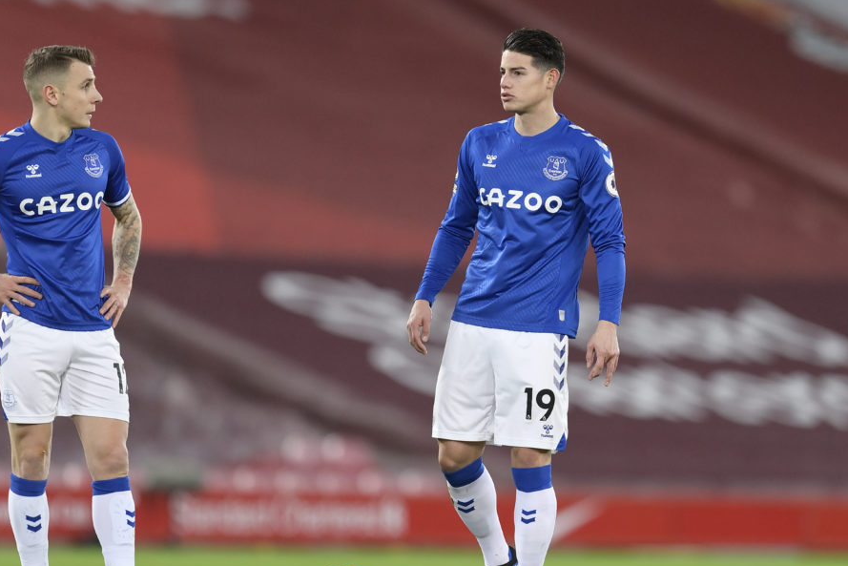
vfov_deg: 3.0
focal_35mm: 461
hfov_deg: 4.5
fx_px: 10860
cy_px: 324
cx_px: 393
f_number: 2.8
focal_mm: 400
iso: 2000
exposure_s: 1/1250
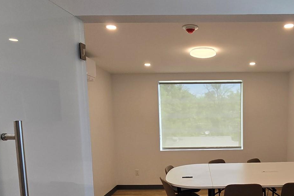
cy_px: 147
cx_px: 206
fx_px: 245
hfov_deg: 59.8
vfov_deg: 42.3
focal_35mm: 30
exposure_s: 1/120
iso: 64
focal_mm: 2.2
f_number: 2.2
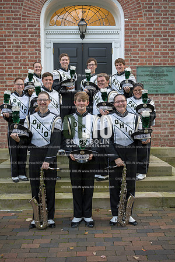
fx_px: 277
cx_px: 88
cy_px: 131
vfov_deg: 50.7
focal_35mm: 38
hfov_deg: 35.1
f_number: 4
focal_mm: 38
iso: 125
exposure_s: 1/40
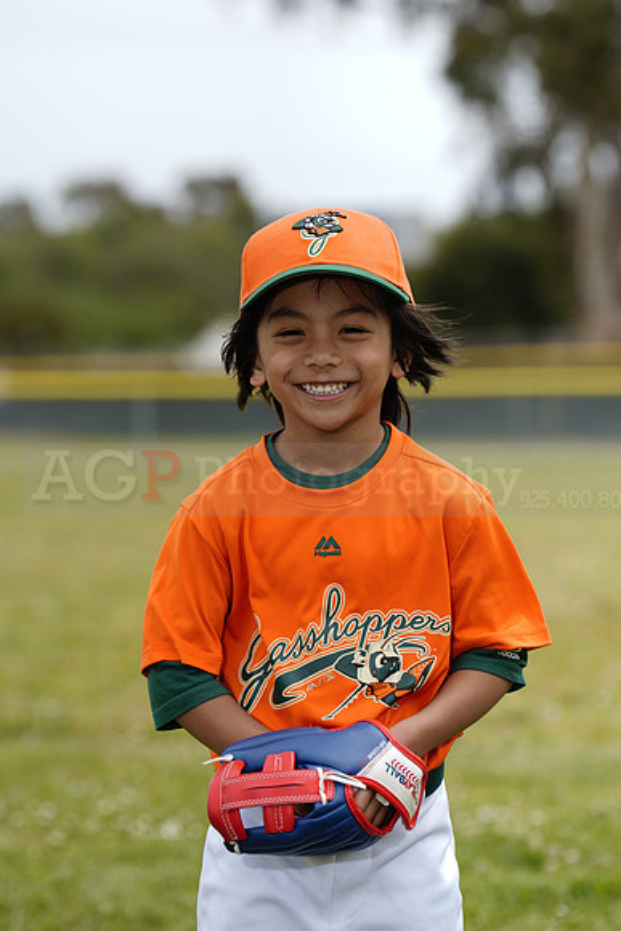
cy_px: 466
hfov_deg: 7.9
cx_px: 310
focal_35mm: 175
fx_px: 4525
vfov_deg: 11.7
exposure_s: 1/250
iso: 50
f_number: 5.6
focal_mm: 175
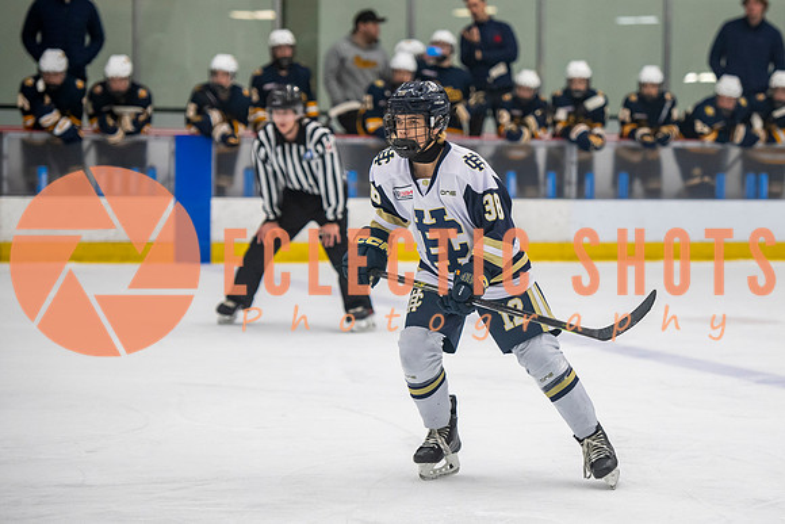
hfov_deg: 13.0
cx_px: 506
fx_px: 3430
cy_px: 262
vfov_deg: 8.7
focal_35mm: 157
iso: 2000
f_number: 3.2
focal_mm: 122
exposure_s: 1/640
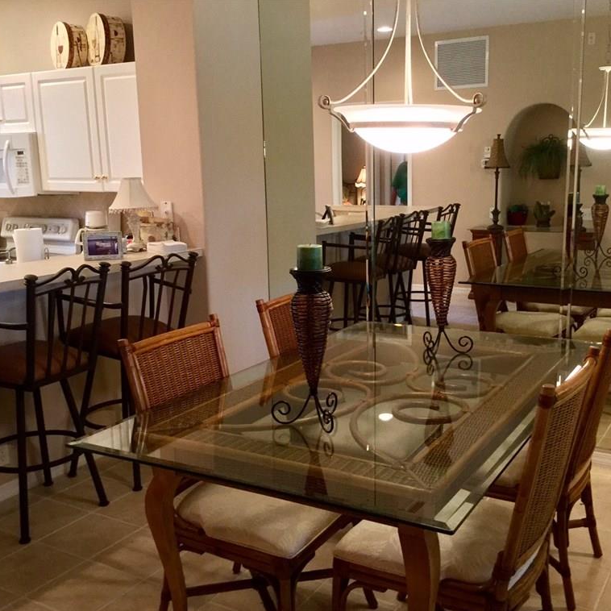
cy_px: 308
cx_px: 328
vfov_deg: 44.9
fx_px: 739
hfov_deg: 44.9
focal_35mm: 37
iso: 200
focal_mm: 3.3
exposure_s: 1/30
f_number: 2.4
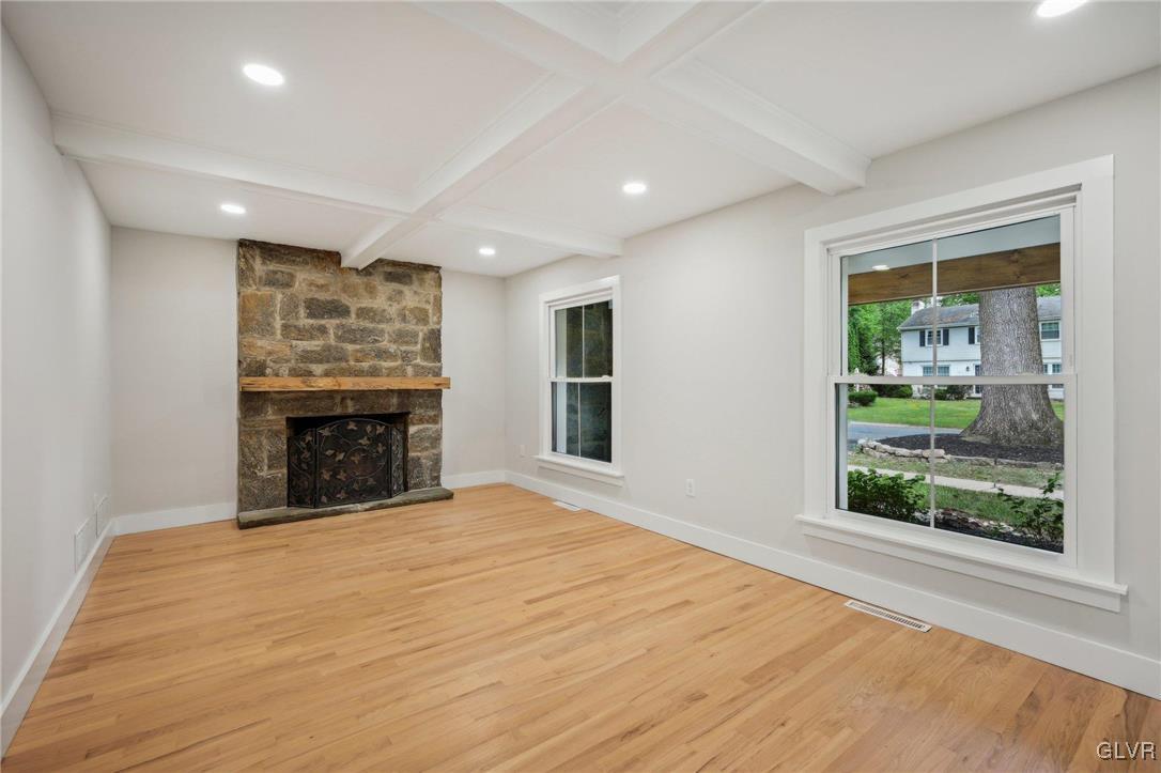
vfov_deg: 75.4
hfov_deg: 98.6
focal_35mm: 16
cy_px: 386
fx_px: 500
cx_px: 580
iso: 400
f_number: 8
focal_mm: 15.5
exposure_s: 1/15
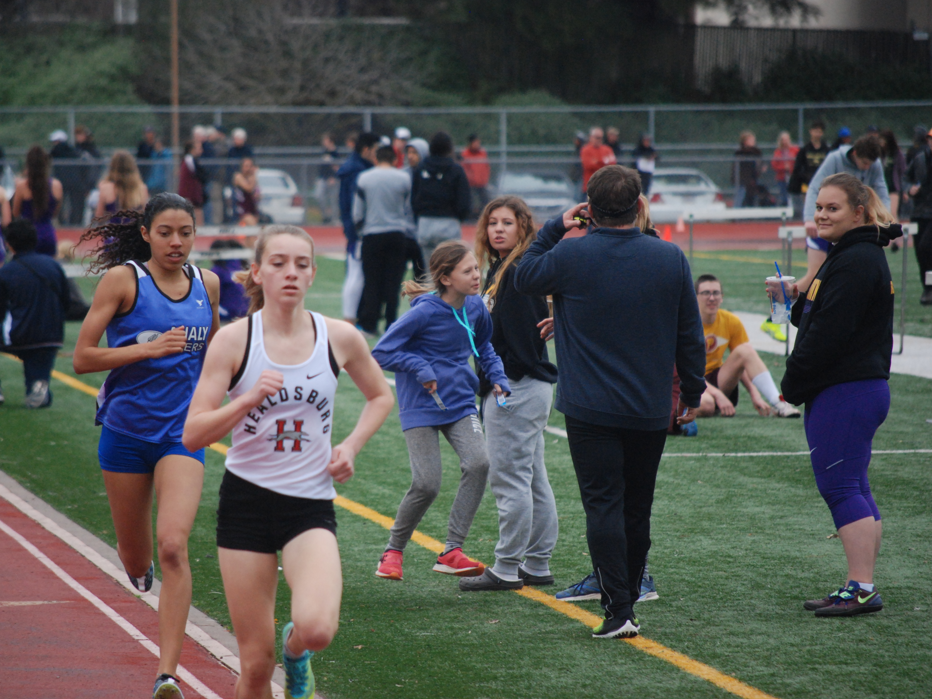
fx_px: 8724
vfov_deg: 4.6
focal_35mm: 324
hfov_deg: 6.1
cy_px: 350
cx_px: 411
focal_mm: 200
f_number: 5.6
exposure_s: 1/1000
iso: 1000
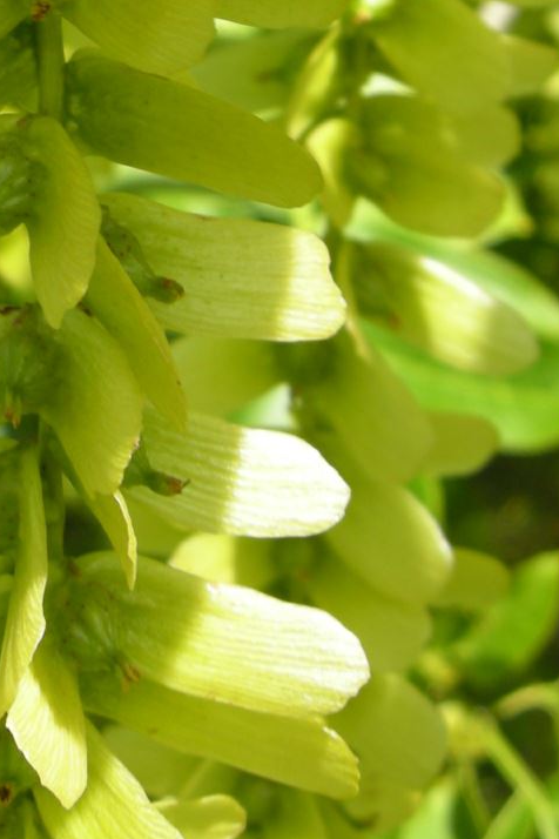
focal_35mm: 102
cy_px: -86
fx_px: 2376
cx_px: -146
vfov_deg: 19.2
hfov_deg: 13.0
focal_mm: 7.5
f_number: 4.3
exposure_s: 1/198
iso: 64
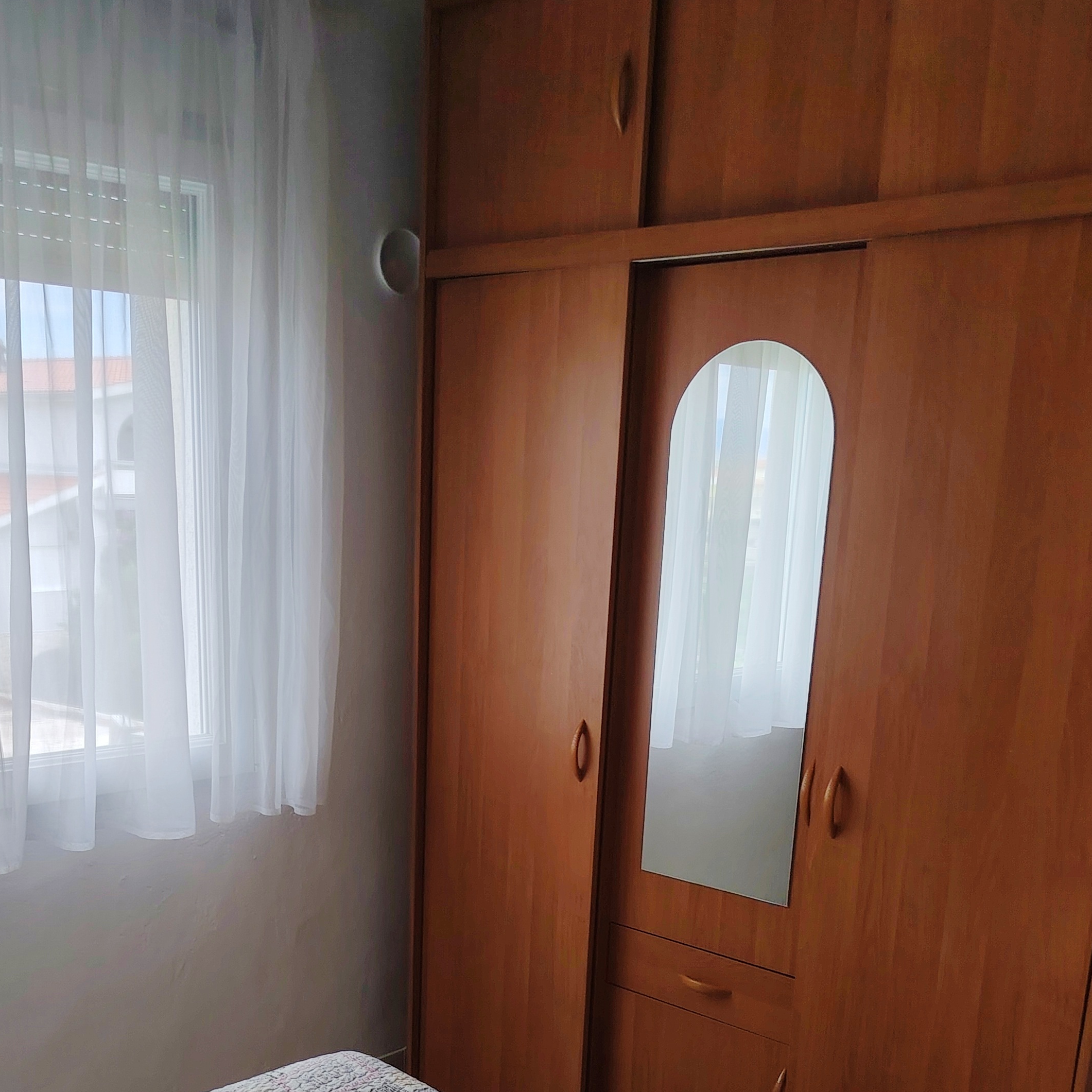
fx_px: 1428
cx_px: 479
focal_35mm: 40
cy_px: 869
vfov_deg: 40.2
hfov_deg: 41.8
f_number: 1.75
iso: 100
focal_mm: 5.25
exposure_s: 1/110
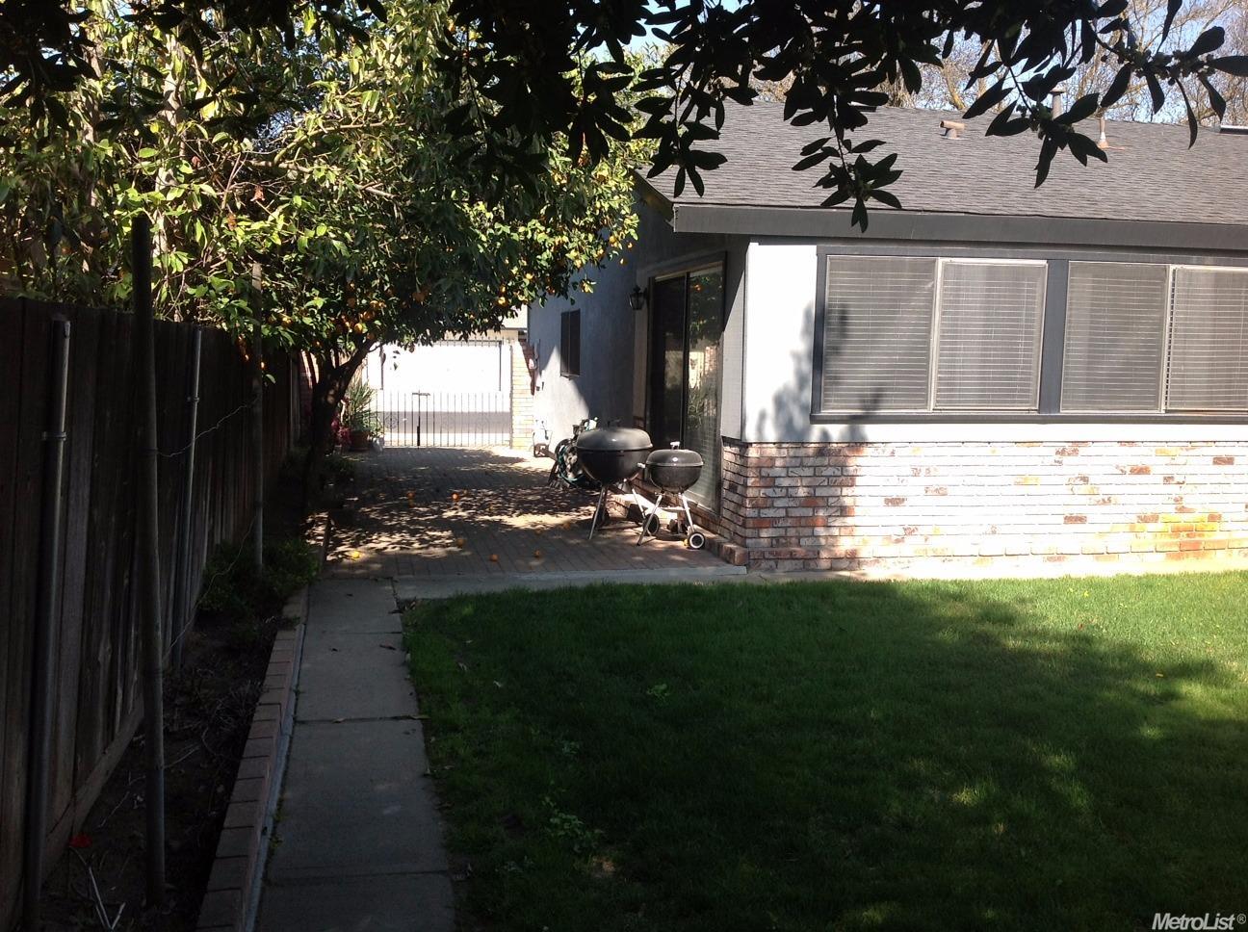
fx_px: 1260
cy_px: 466
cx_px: 624
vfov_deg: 40.6
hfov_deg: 52.7
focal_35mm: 35
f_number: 2.4
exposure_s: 1/521
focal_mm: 4.28
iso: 80
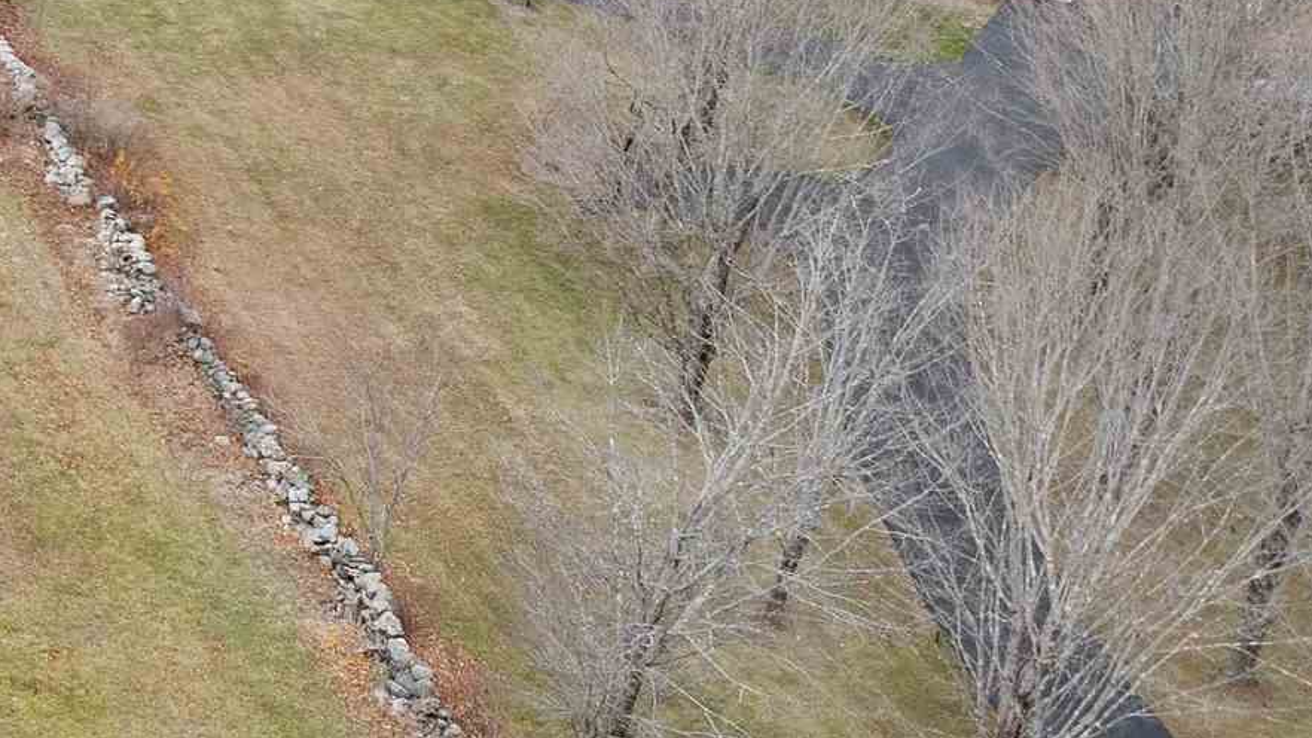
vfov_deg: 13.0
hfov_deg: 18.8
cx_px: -964
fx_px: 3166
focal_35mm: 91
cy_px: -70
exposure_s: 1/1000
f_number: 2.8
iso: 180
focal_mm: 12.29
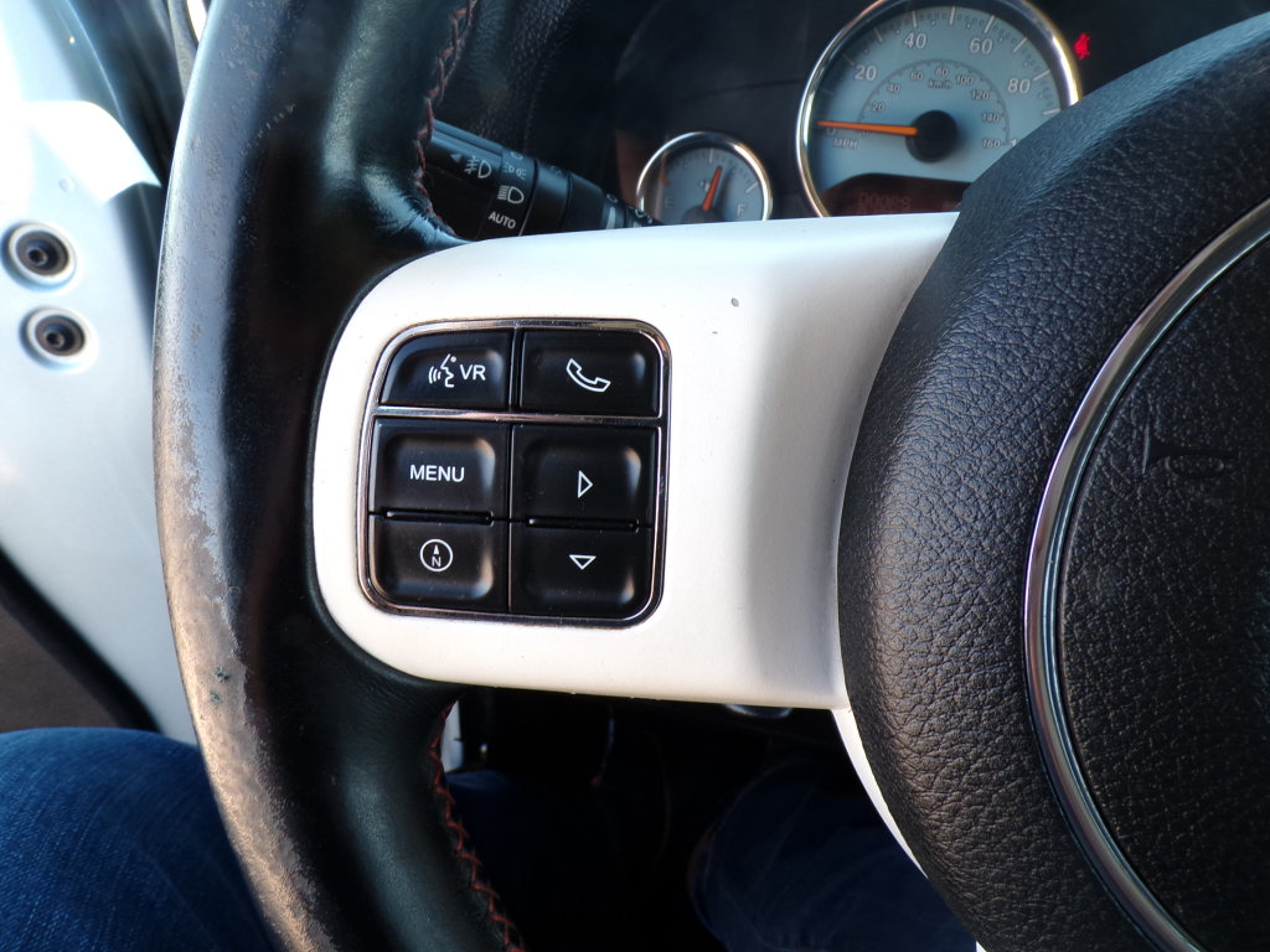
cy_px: 476
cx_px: 635
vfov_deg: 56.8
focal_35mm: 24
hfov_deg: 71.6
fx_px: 881
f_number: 4.4
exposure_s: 1/38
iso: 100
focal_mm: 4.3
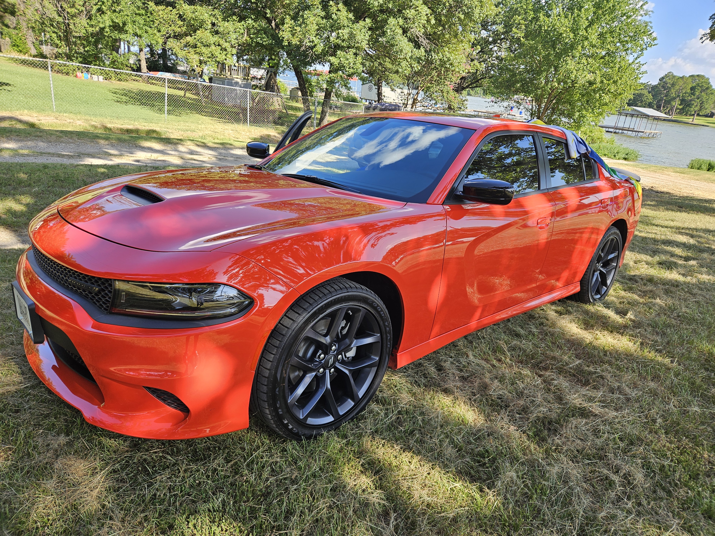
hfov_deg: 73.9
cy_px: 268
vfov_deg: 58.9
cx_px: 358
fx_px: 475
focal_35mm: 23
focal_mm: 5.4
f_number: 1.8
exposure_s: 1/384
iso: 25
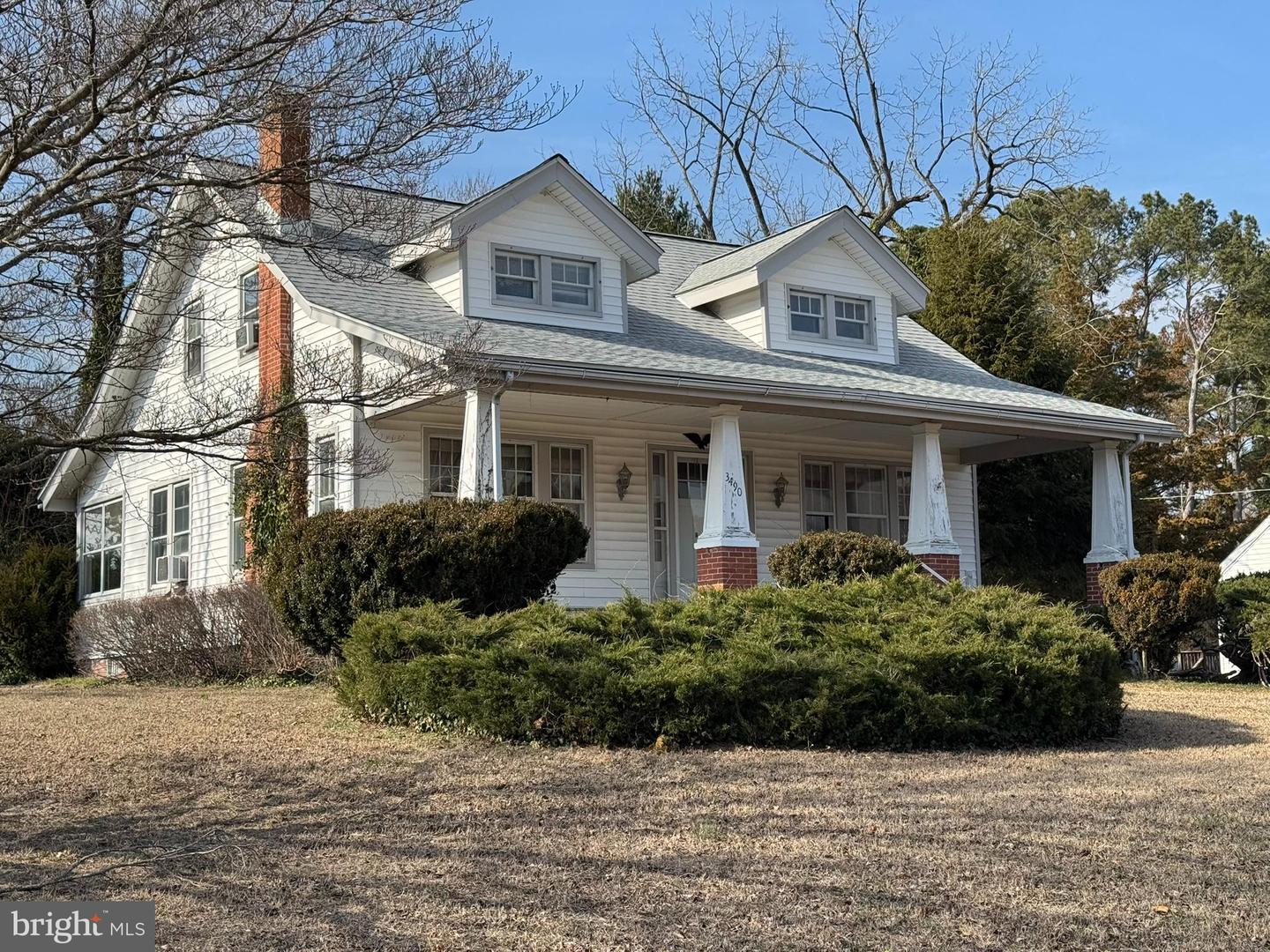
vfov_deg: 30.3
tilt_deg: +6.8
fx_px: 1761
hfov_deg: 39.7
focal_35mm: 48
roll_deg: +1.6
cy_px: 476
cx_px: 635
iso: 64
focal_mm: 6.76
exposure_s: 1/3257
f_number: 1.78
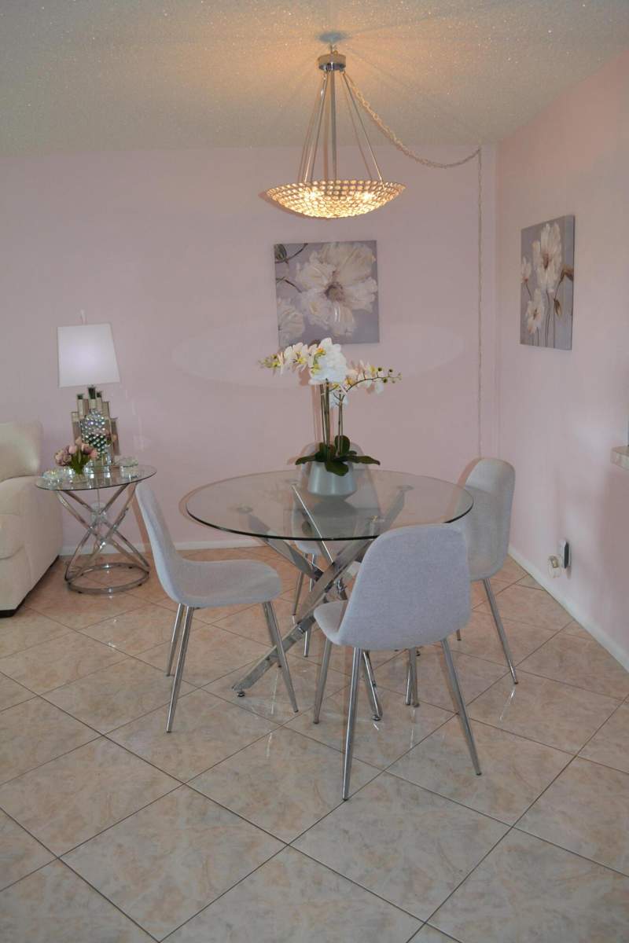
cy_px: 472
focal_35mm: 27
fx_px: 708
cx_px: 314
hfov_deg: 47.9
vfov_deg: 67.4
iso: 500
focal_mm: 18
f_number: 3.5
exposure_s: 1/60
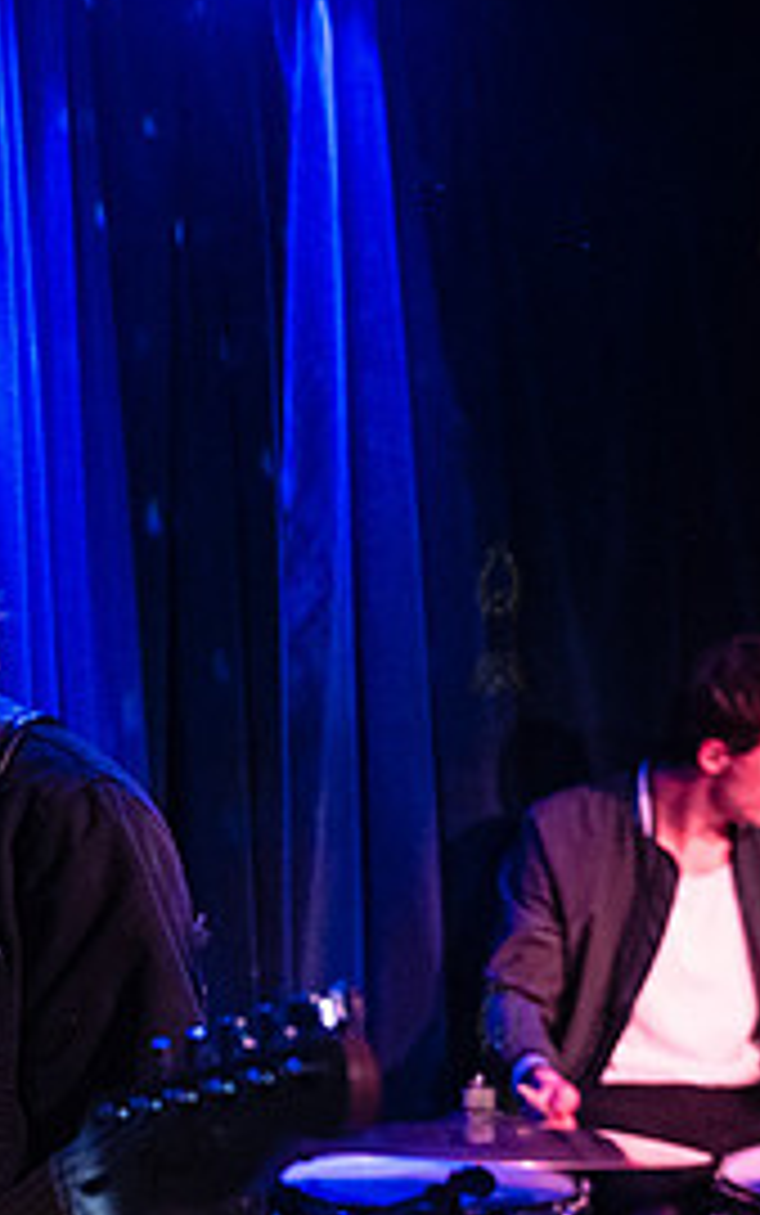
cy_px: 832
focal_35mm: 59
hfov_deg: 20.9
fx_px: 1953
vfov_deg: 34.1
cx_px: -85
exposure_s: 1/200
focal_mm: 27
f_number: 2.8
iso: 12800
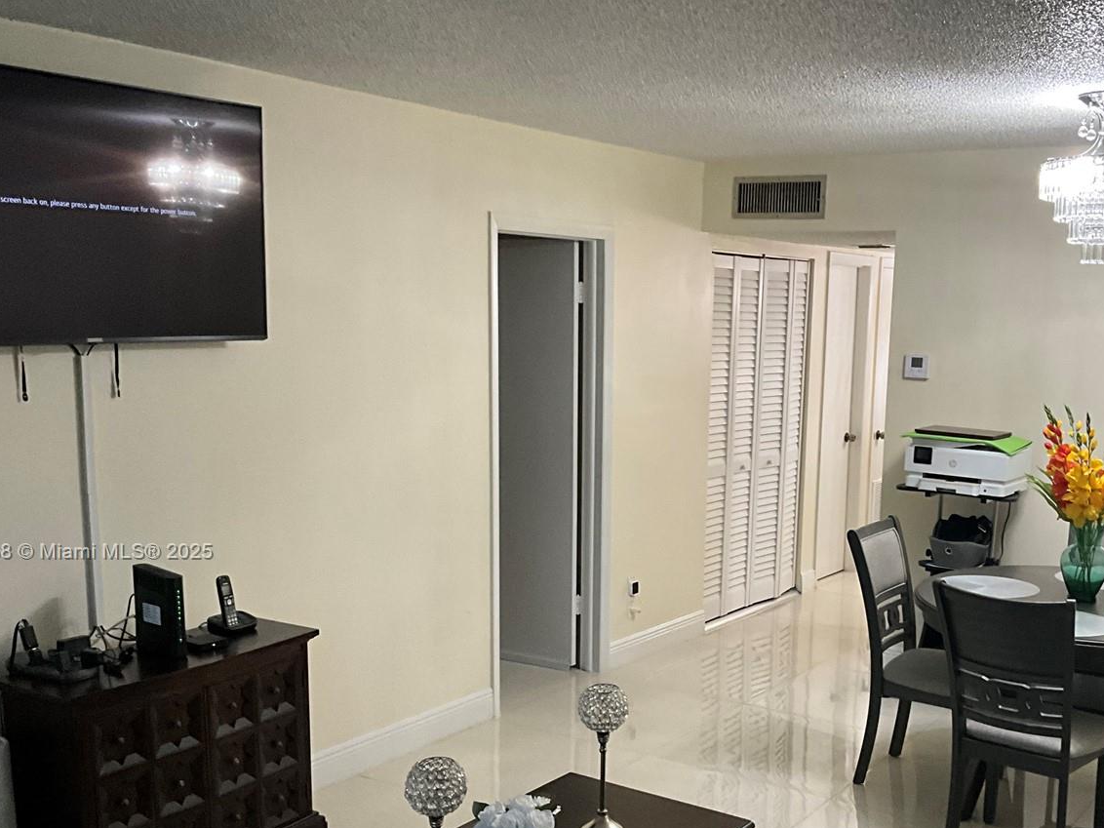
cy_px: 553
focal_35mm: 41
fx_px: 1308
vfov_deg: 34.8
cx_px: 681
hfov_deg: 45.4
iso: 160
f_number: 1.8
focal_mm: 3
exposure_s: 1/60
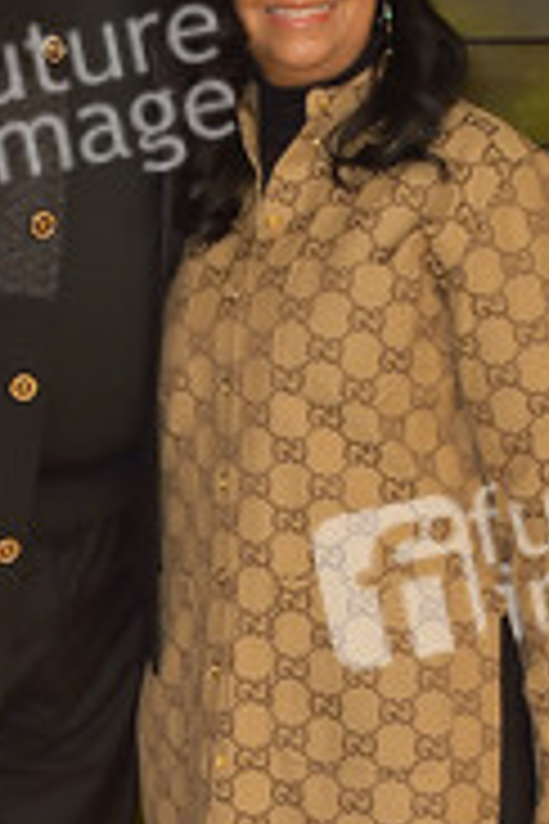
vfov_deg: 22.1
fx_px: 2104
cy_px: 338
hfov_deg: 14.8
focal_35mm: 92
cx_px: 137
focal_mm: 42
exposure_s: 1/250
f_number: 7.1
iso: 320
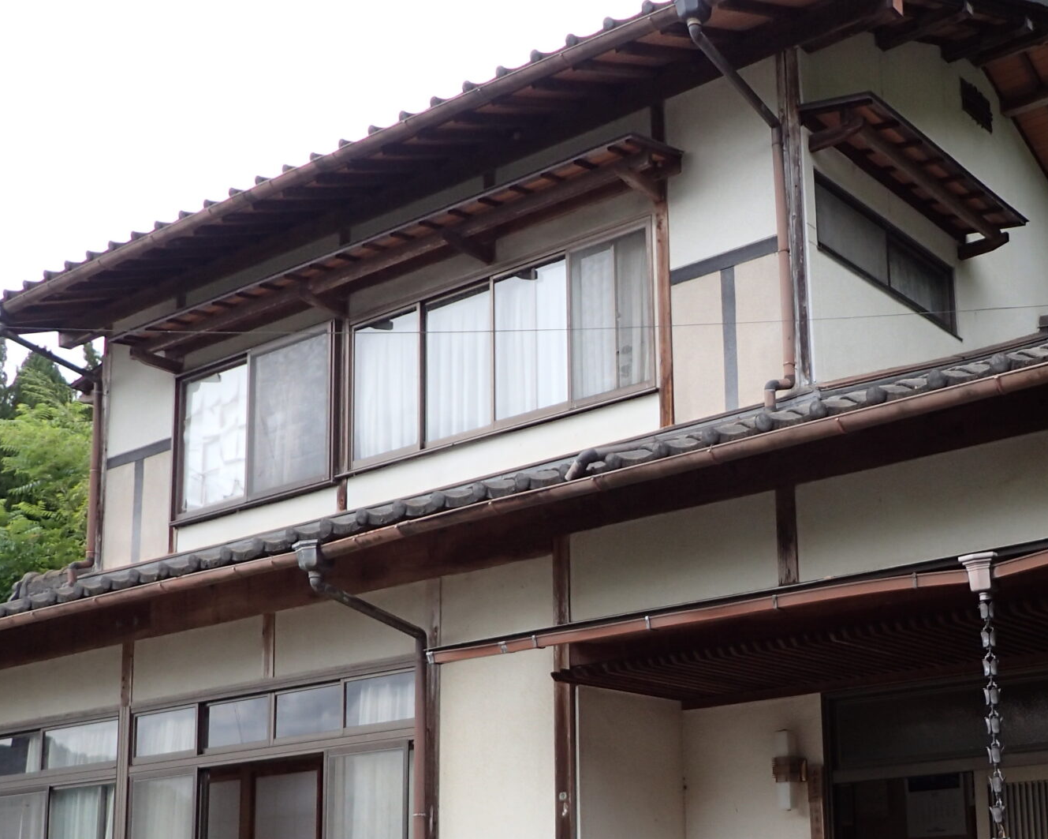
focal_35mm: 47
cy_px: 631
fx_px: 1458
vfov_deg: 31.5
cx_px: 778
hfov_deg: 38.6
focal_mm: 4.5
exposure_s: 1/800
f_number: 2
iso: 100
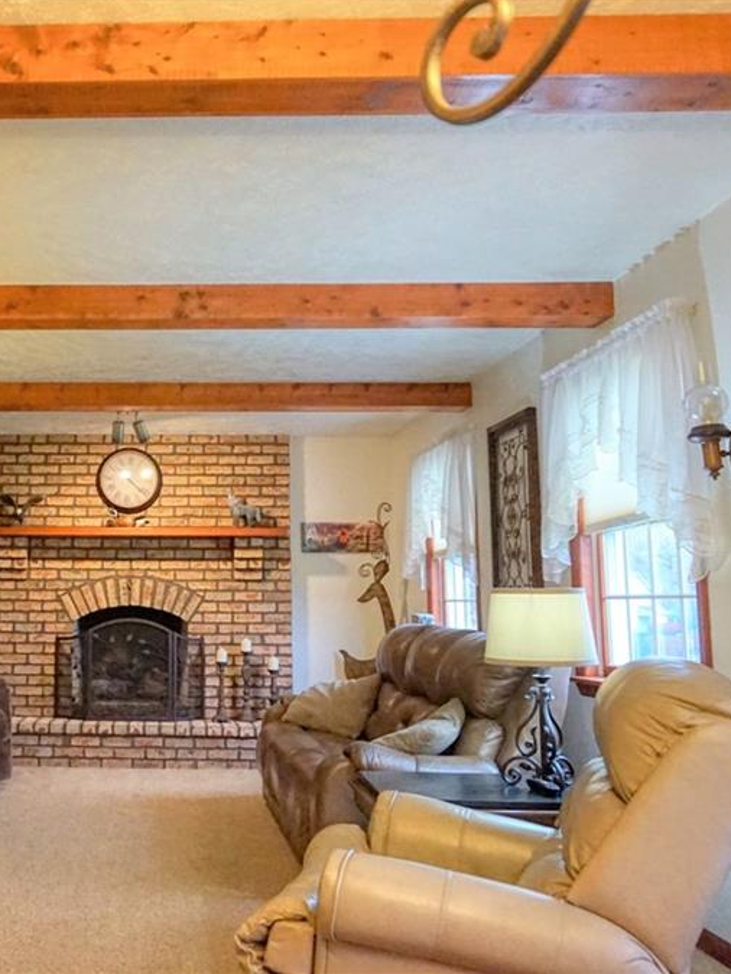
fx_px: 985
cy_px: 484
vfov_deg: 52.6
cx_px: 117
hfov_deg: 38.7
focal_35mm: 35
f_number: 3.5
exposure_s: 1/160
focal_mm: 16
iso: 3200
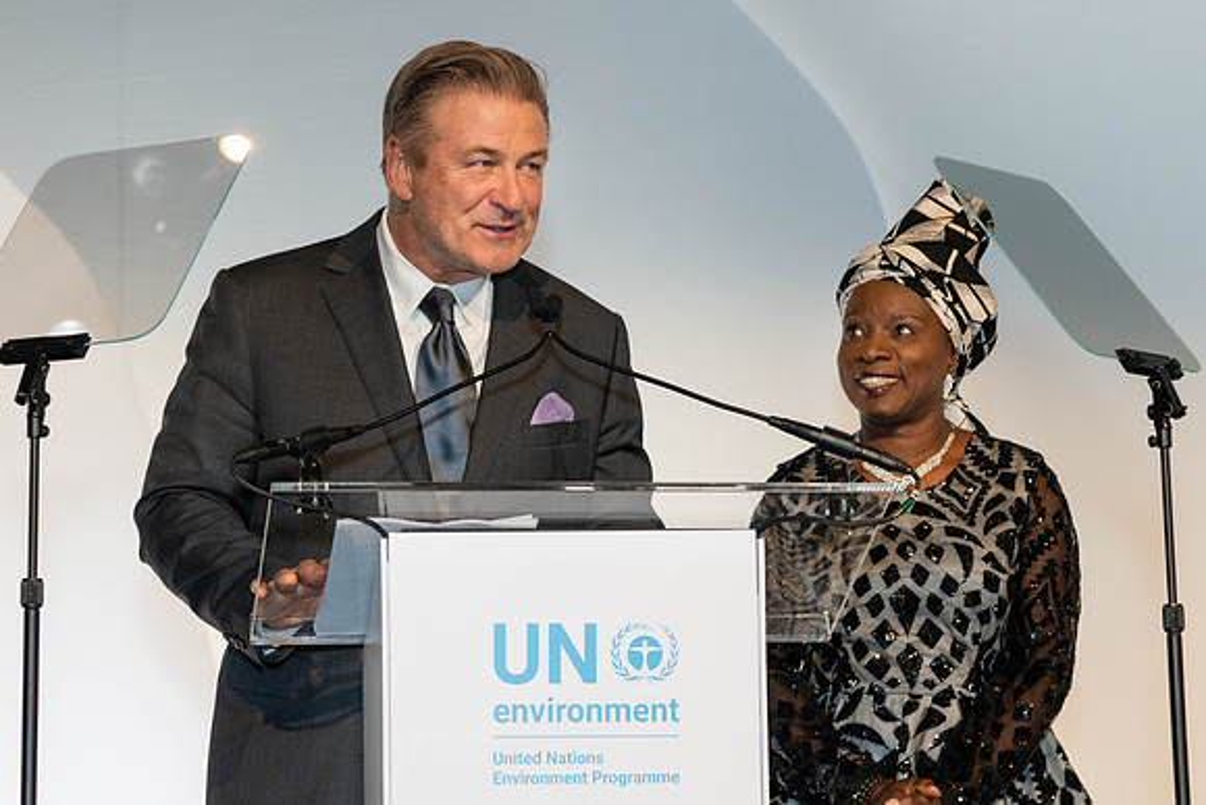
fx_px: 3826
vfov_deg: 12.0
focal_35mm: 114
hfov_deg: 17.9
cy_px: 396
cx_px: 633
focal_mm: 86
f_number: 5.6
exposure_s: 1/125
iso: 1000
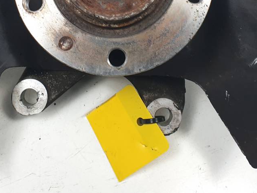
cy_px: -17
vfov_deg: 23.3
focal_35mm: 59
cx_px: 115
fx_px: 438
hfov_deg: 32.7
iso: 50
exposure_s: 1/212
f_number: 2.4
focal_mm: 4.3
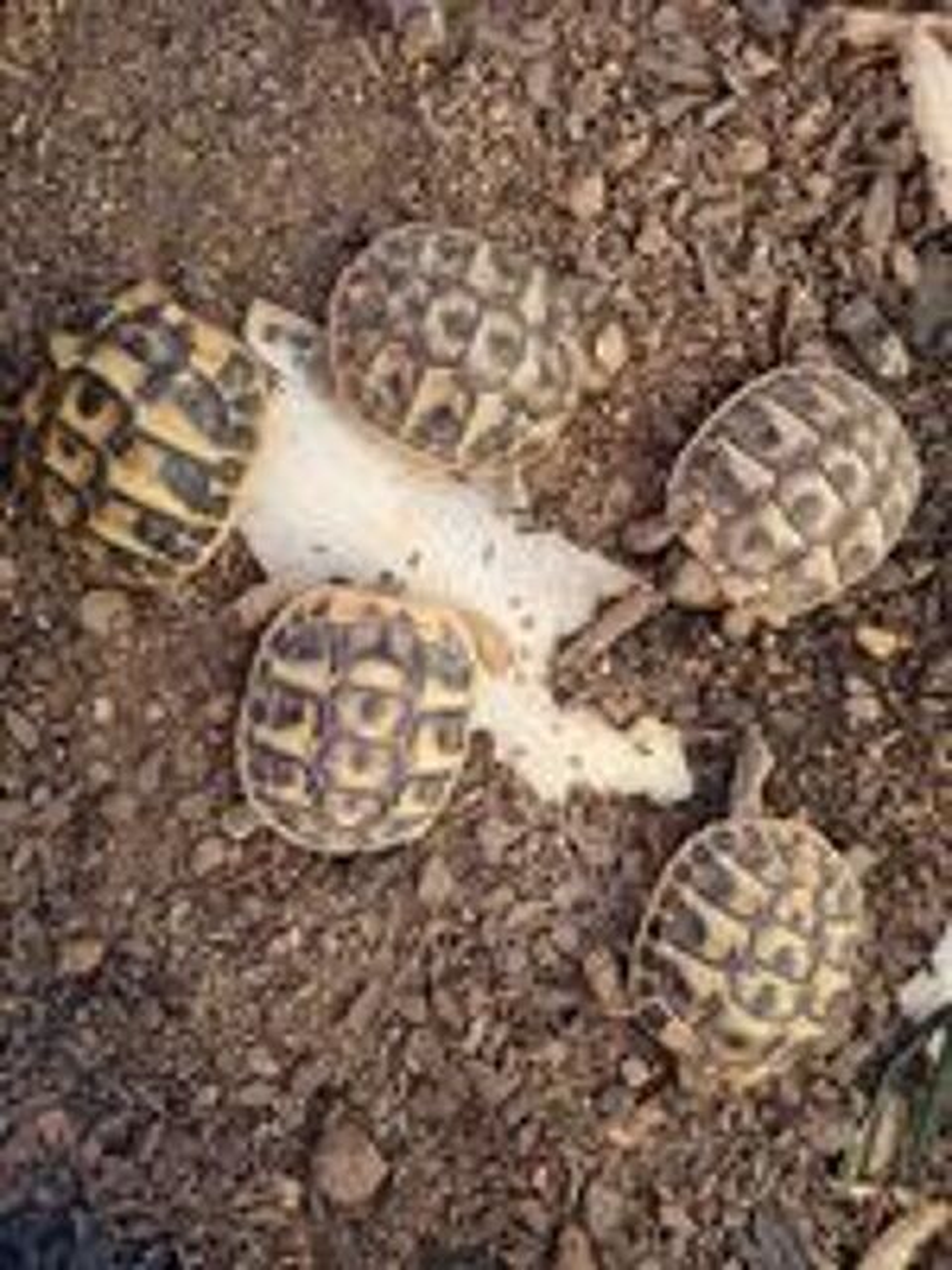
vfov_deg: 73.9
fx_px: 843
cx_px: 476
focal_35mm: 23
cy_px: 635
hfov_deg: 58.9
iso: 250
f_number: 1.8
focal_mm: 5.54
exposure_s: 1/33
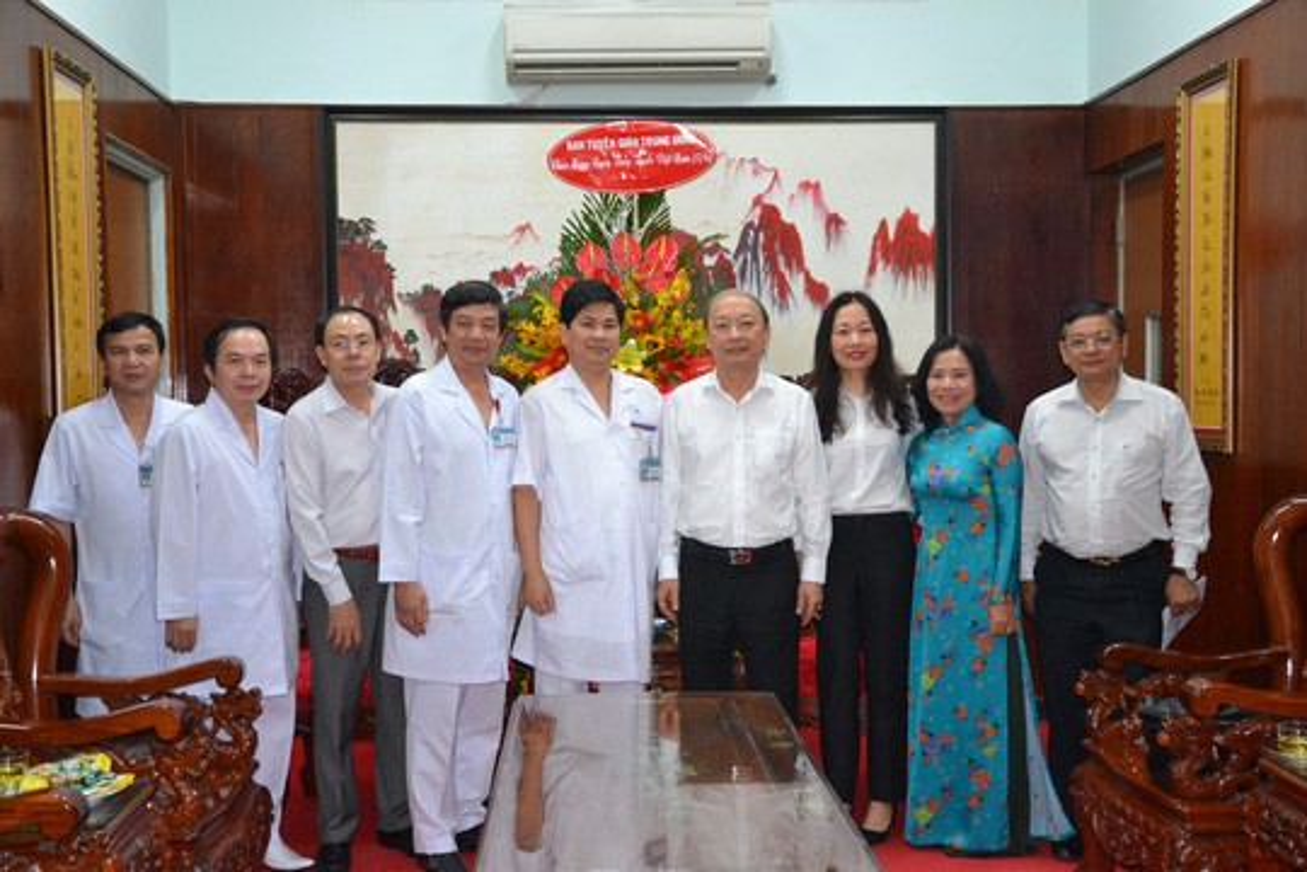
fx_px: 1525
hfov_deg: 46.4
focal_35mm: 42
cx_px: 654
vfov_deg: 31.9
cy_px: 436
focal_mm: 28
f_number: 4
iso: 1250
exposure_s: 1/60
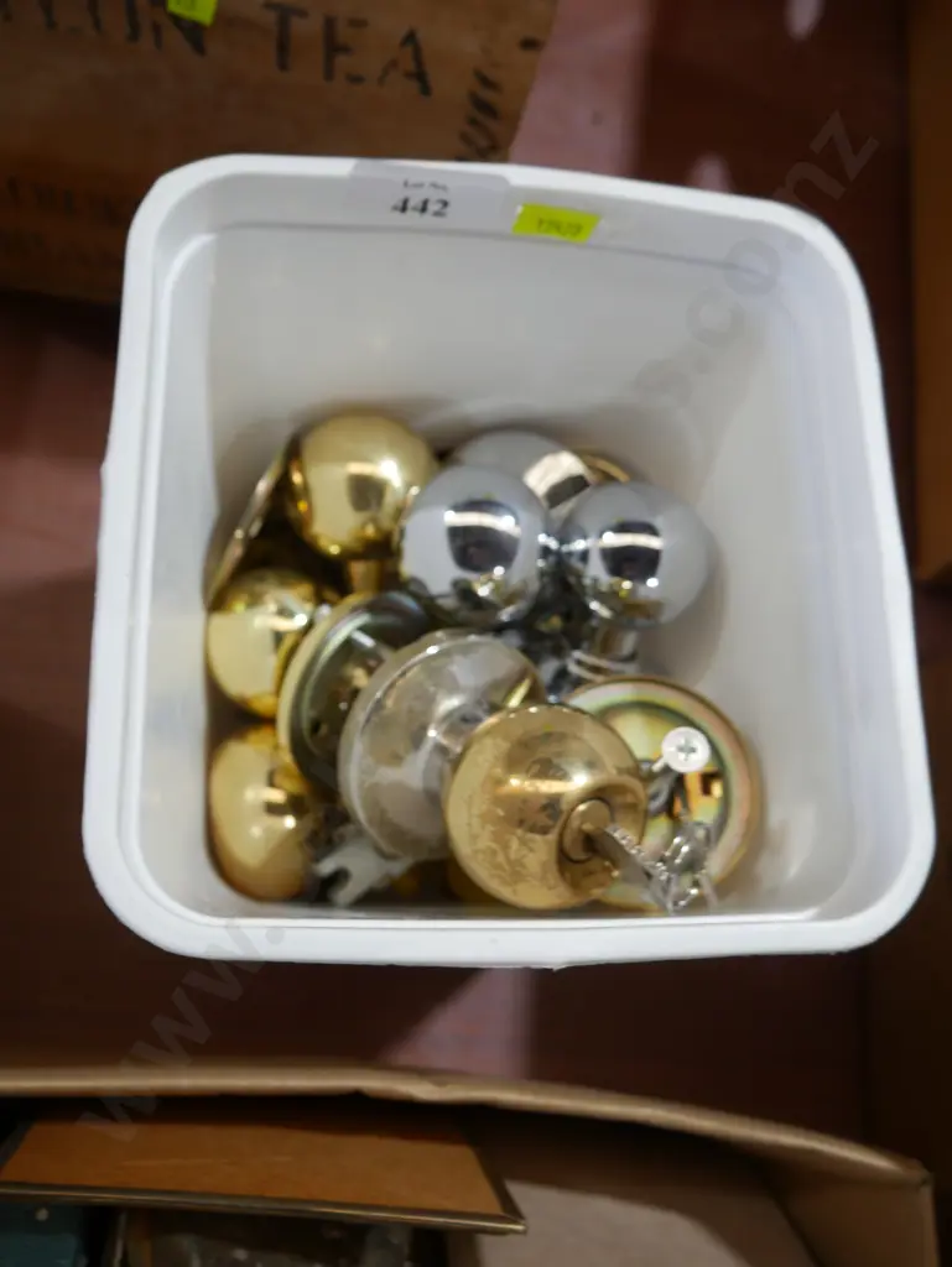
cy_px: 634
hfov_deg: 46.8
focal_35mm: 30
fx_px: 1099
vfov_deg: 59.9
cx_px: 476
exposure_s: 1/60
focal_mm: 15
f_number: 3.6
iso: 200
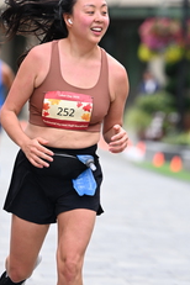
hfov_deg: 4.1
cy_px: 84
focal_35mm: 334
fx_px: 2644
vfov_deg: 6.2
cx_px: 83
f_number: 2.8
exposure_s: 1/1600
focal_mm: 140
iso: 640
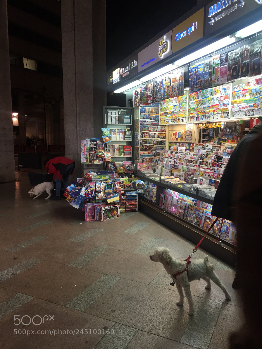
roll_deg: -0.1
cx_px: 131
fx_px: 293
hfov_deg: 48.2
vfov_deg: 61.7
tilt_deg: -6.3
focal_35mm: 29
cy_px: 174
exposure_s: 1/33
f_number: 2.2
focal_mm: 4.15
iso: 40
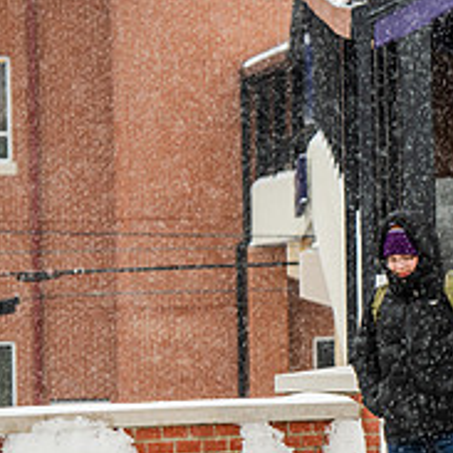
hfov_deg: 5.0
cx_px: 713
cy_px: 311
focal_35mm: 350
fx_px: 5182
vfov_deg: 5.0
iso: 400
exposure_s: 1/200
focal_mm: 130
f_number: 4.5
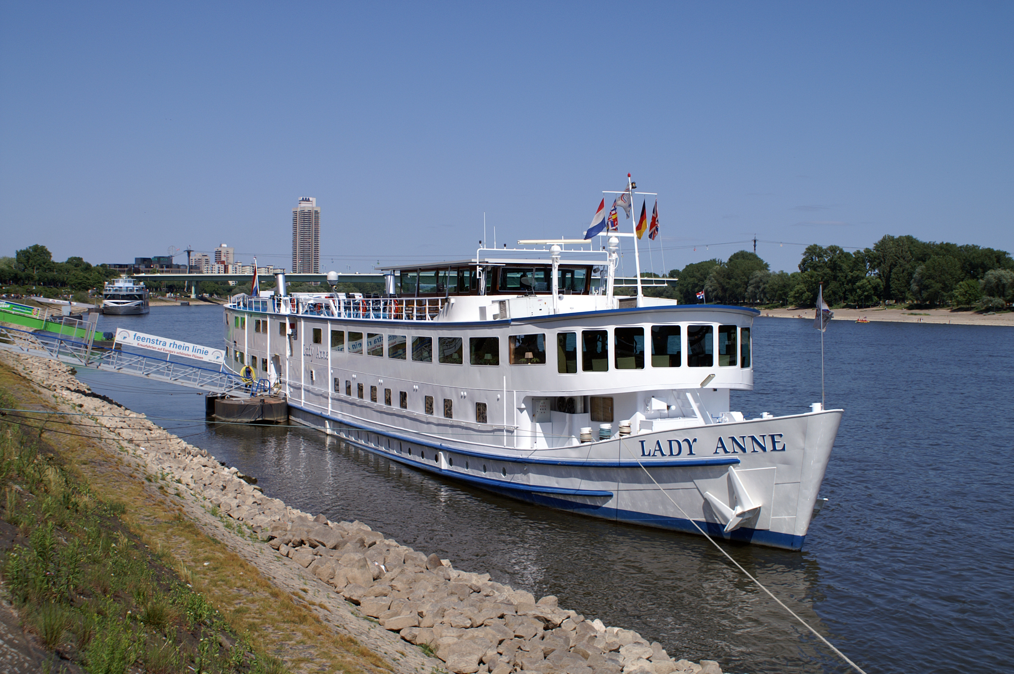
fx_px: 1182
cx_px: 507
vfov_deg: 31.8
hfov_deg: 46.4
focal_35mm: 42
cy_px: 337
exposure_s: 1/1000
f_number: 7.1
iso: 100
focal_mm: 28
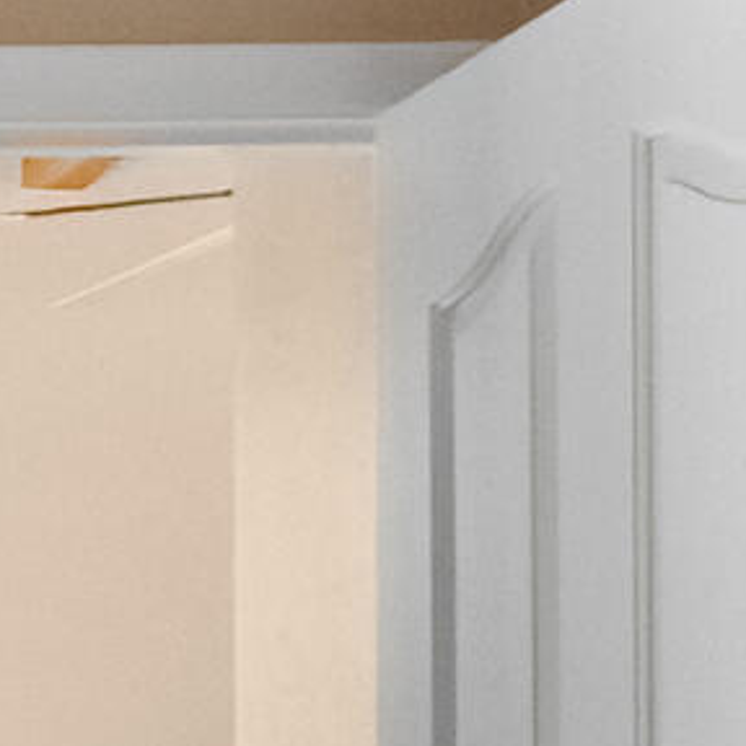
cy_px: 1158
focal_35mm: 133
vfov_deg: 12.4
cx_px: -1046
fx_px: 3243
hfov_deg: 11.0
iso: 2000
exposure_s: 1/1.67
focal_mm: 10
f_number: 22
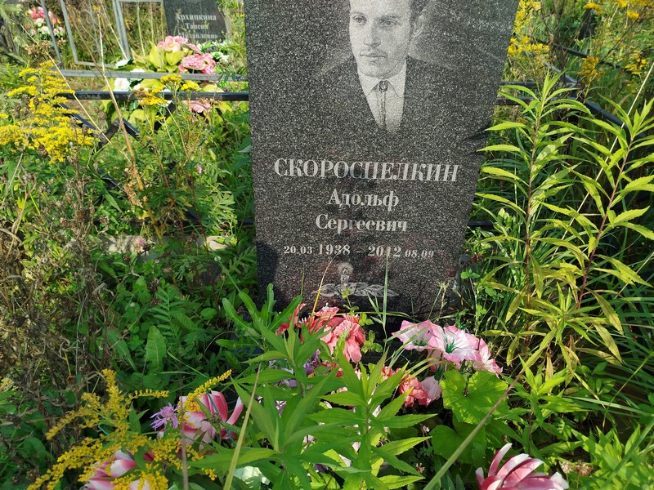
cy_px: 245
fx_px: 453
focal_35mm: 24
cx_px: 327
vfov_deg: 56.8
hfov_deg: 71.6
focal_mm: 5.31
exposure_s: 1/432
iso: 50
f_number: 1.7
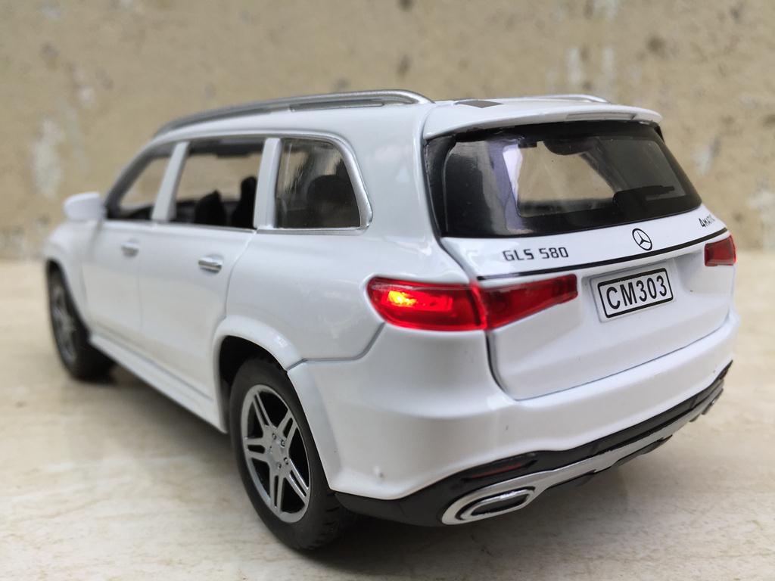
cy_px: 290
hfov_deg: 61.7
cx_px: 388
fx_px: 649
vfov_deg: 48.2
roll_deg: -0.2
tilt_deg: -12.4
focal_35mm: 29
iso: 32
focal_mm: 4.15
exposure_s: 1/321
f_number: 2.2
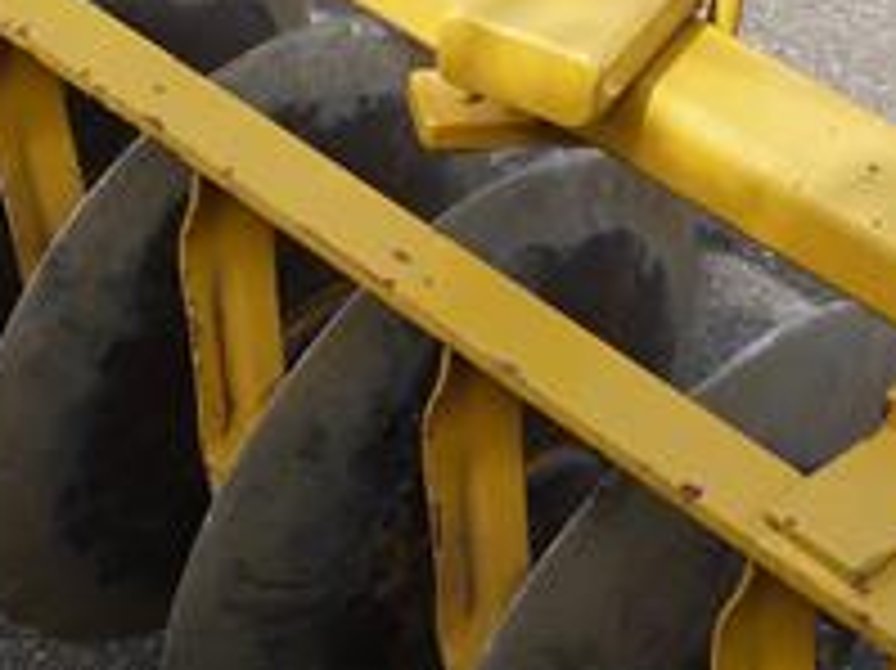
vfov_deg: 16.2
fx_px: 2328
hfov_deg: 21.6
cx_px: 239
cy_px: 54
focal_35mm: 90
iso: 100
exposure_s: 1/250
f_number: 6.3
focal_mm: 14
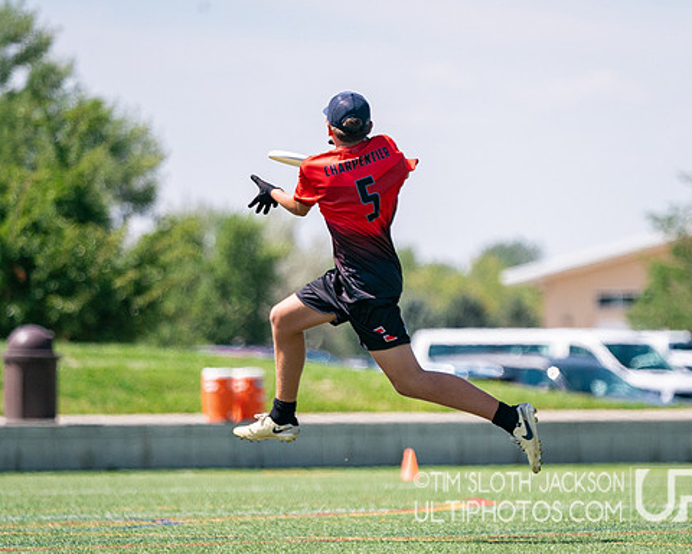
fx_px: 7025
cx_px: 441
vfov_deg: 4.5
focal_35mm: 343
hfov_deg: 5.6
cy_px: 324
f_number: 2.8
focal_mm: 200
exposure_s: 1/10000
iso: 640
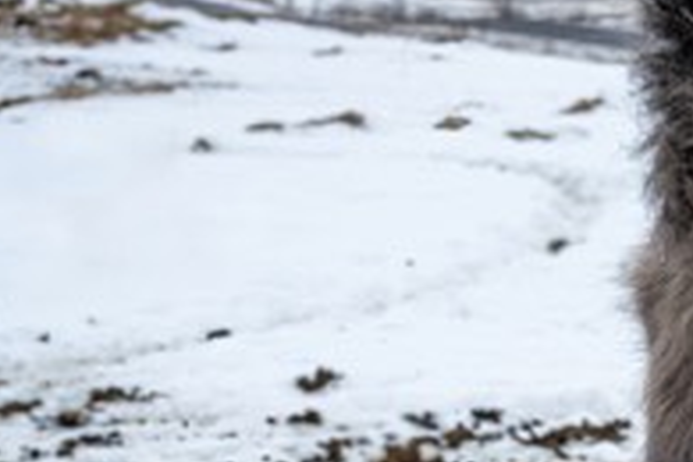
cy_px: 764
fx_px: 2893
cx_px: 1247
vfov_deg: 8.8
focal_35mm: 150
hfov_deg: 12.5
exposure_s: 1/50
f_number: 9
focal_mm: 32.5
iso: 640
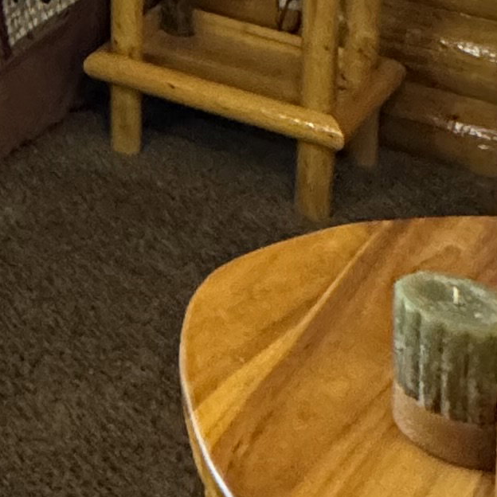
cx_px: -441
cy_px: -384
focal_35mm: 80
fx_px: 1299
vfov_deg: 17.7
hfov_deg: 17.1
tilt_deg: -2.7
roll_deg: +1.8
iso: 500
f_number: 2.2
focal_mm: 2.22
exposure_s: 1/60
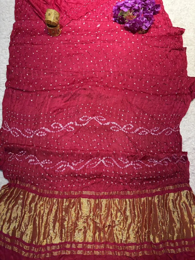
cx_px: 98
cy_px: 130
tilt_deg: -70.7
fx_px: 195
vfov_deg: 67.3
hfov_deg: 53.1
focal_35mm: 26
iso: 125
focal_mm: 5.96
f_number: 1.6
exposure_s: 1/100
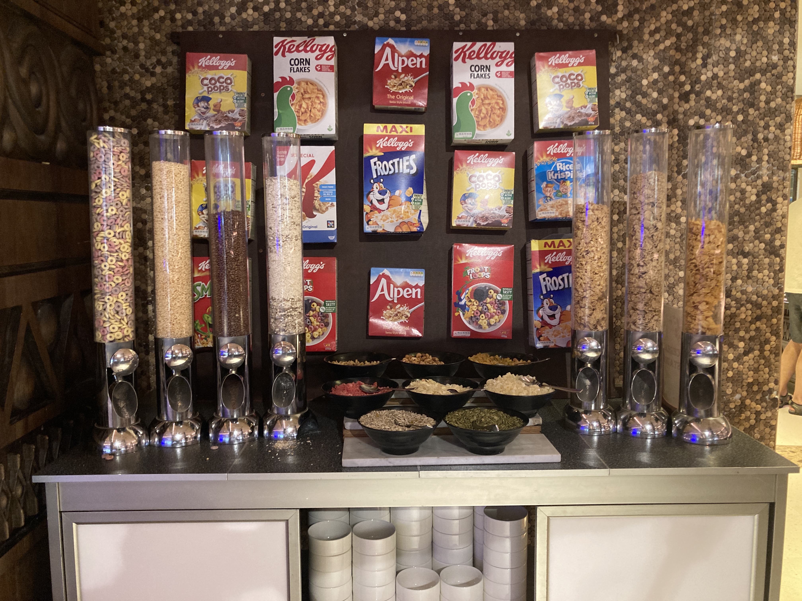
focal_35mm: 28
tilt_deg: -5.9
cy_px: 300
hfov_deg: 63.4
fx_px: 649
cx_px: 401
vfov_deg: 49.7
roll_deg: +0.4
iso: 400
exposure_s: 1/25
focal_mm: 3.99
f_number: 1.8
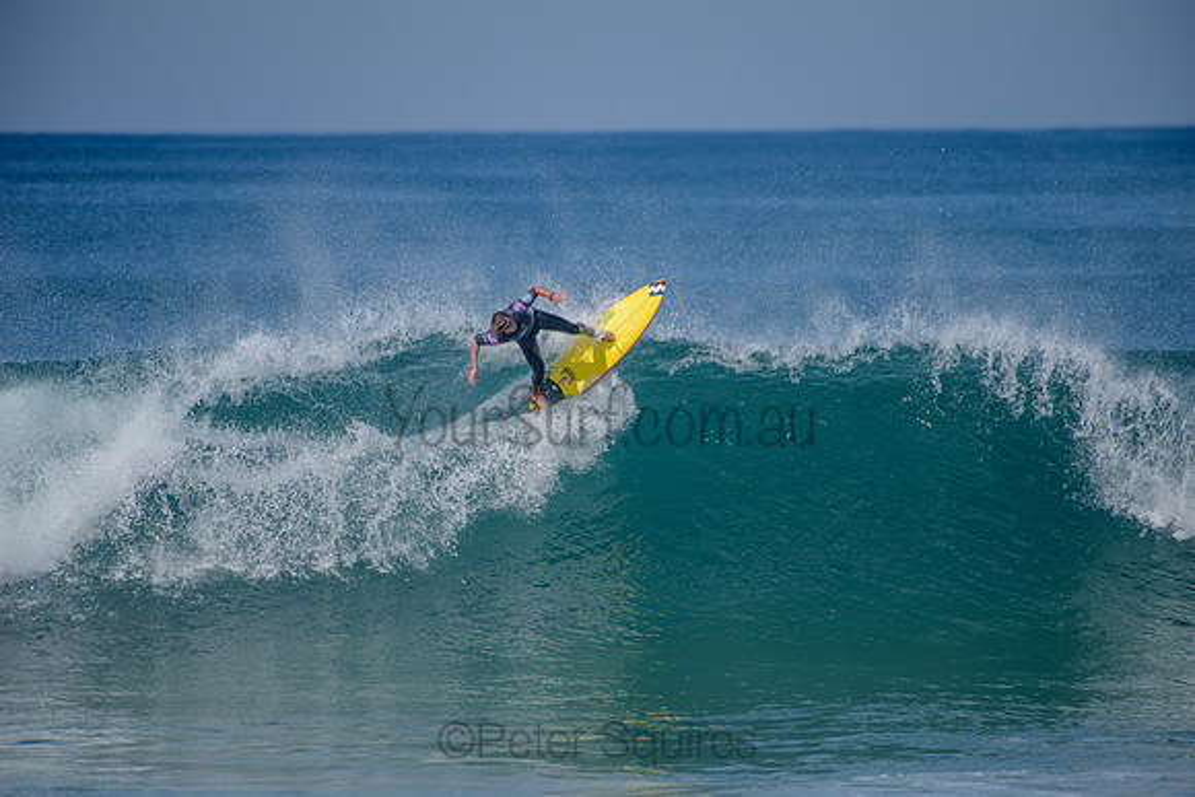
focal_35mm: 500
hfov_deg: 4.1
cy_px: 398
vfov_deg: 2.8
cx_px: 598
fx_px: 16600
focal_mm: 500
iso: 160
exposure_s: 1/2000
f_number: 5.6
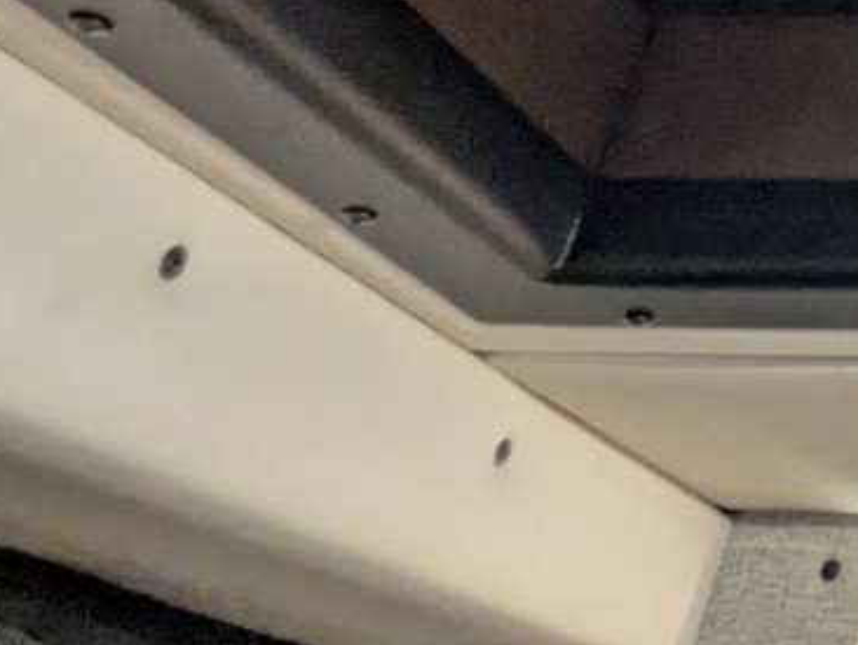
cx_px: 1471
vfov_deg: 19.9
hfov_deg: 22.1
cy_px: -392
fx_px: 1513
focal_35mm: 61
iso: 180
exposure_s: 1/14.9
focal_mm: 2.35
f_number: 2.2
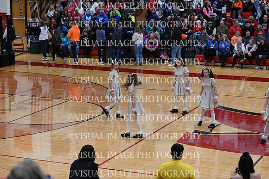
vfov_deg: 14.7
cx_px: 134
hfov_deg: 21.9
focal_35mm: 93
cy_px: 90
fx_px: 695
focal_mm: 93
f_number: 4
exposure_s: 1/400
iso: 4000
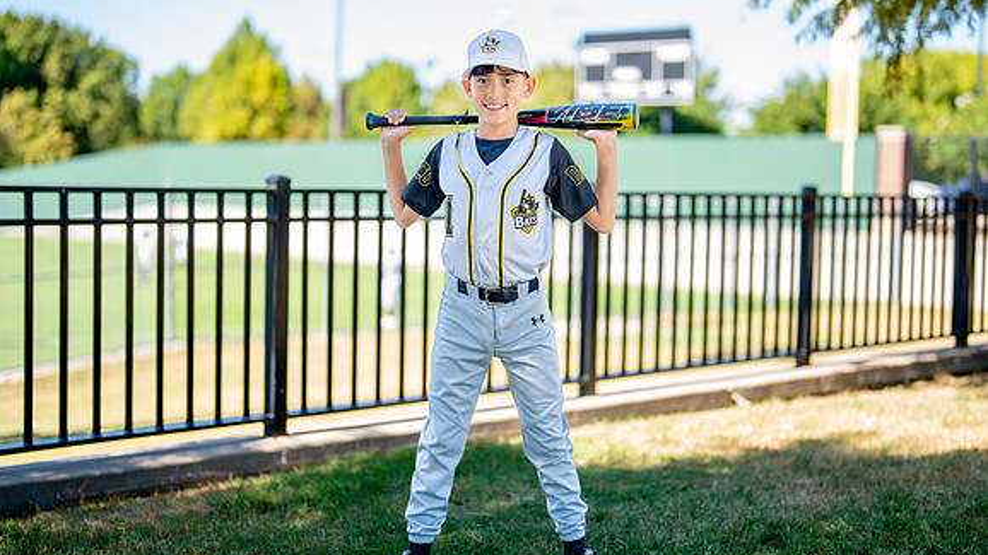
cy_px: 260
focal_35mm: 60
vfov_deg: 20.0
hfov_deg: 34.9
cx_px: 520
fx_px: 1572
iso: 100
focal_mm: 50
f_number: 1.2
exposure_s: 1/1250
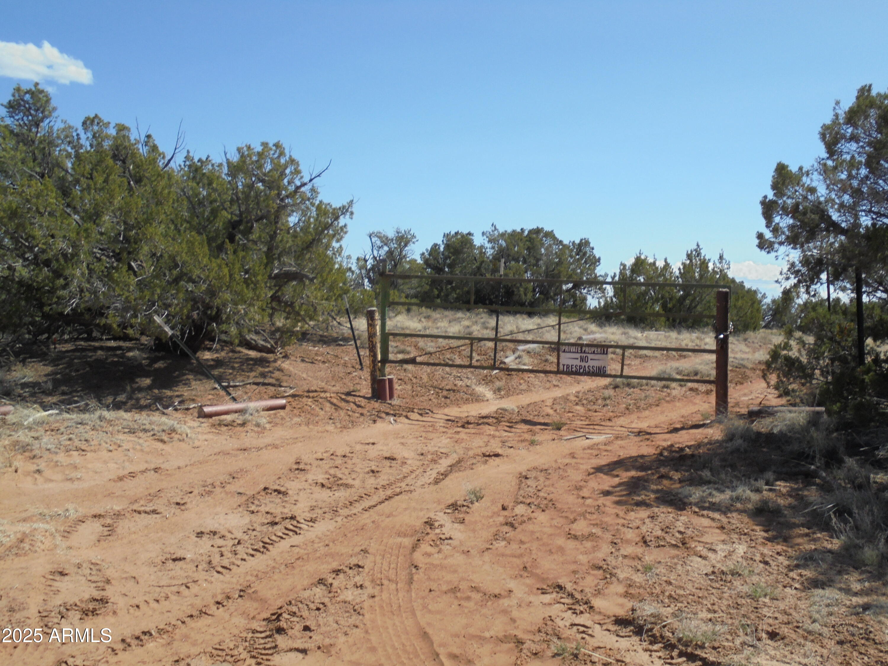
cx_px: 444
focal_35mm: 38
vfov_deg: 37.7
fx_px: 975
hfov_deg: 49.0
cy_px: 333
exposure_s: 1/100
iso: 100
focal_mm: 6.9
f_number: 13.3
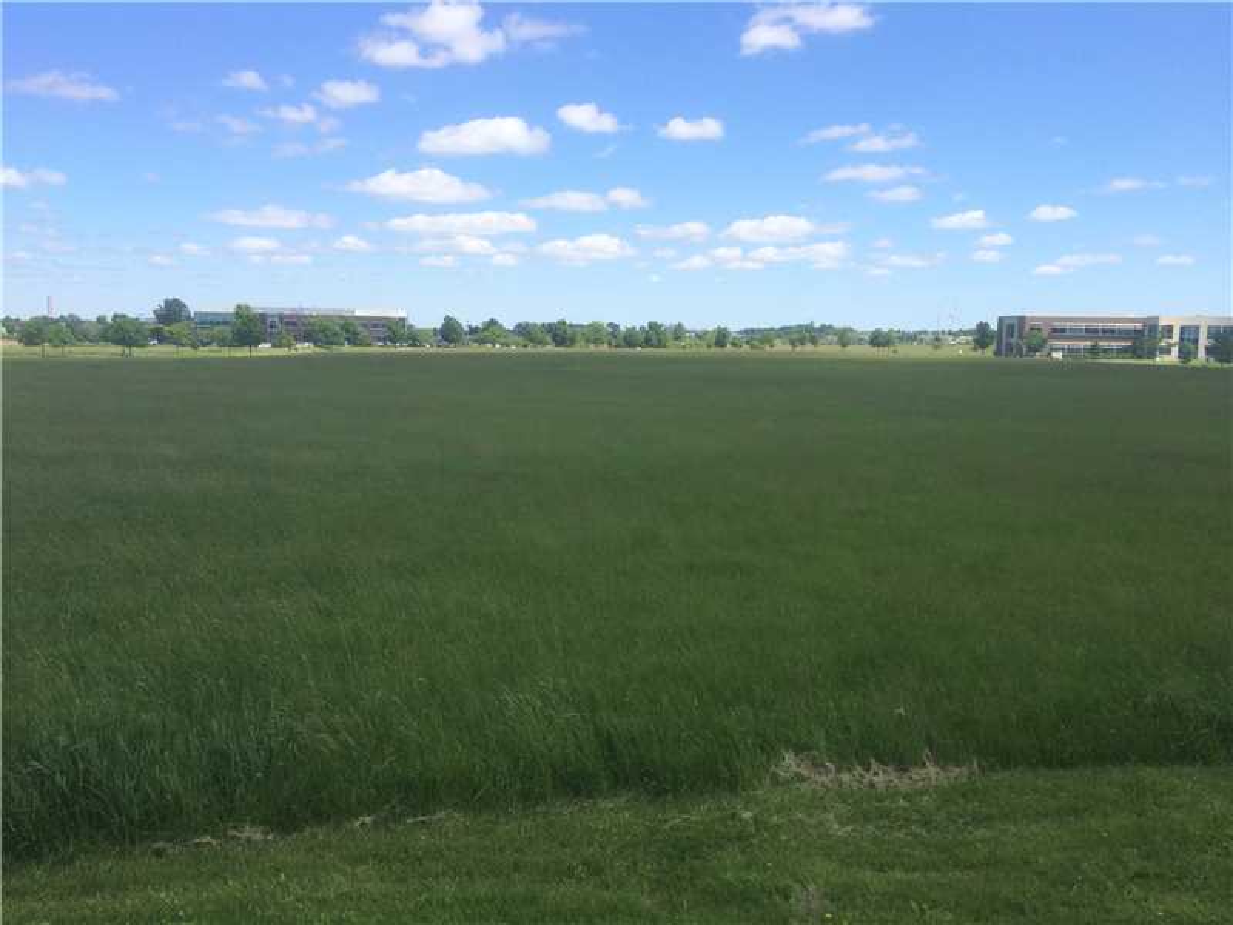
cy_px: 462
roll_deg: -0.3
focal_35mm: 29
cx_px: 616
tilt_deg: -7.8
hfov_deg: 61.7
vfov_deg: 48.2
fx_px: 1033
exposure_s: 1/1208
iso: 32
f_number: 2.2
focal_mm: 4.15
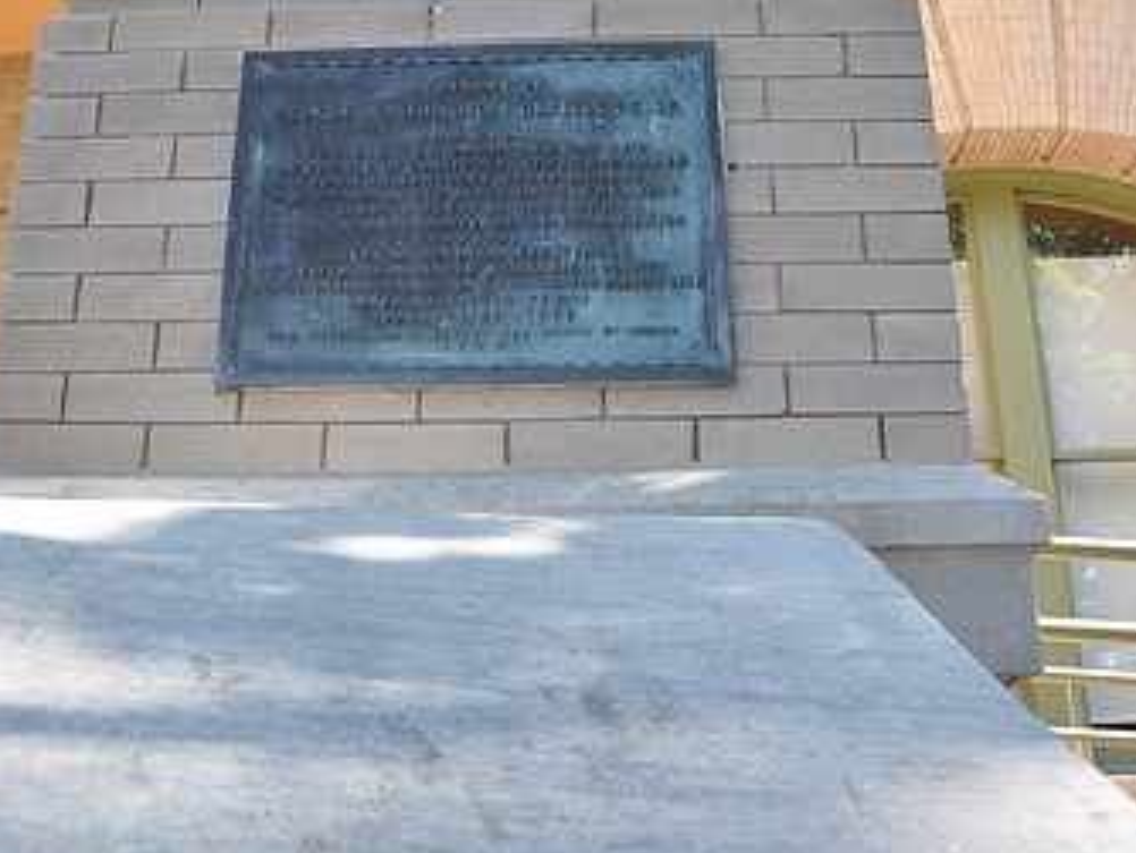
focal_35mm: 45
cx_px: 517
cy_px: 243
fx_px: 1478
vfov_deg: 31.8
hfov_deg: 42.0
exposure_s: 1/30
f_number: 5.6
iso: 200
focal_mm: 18
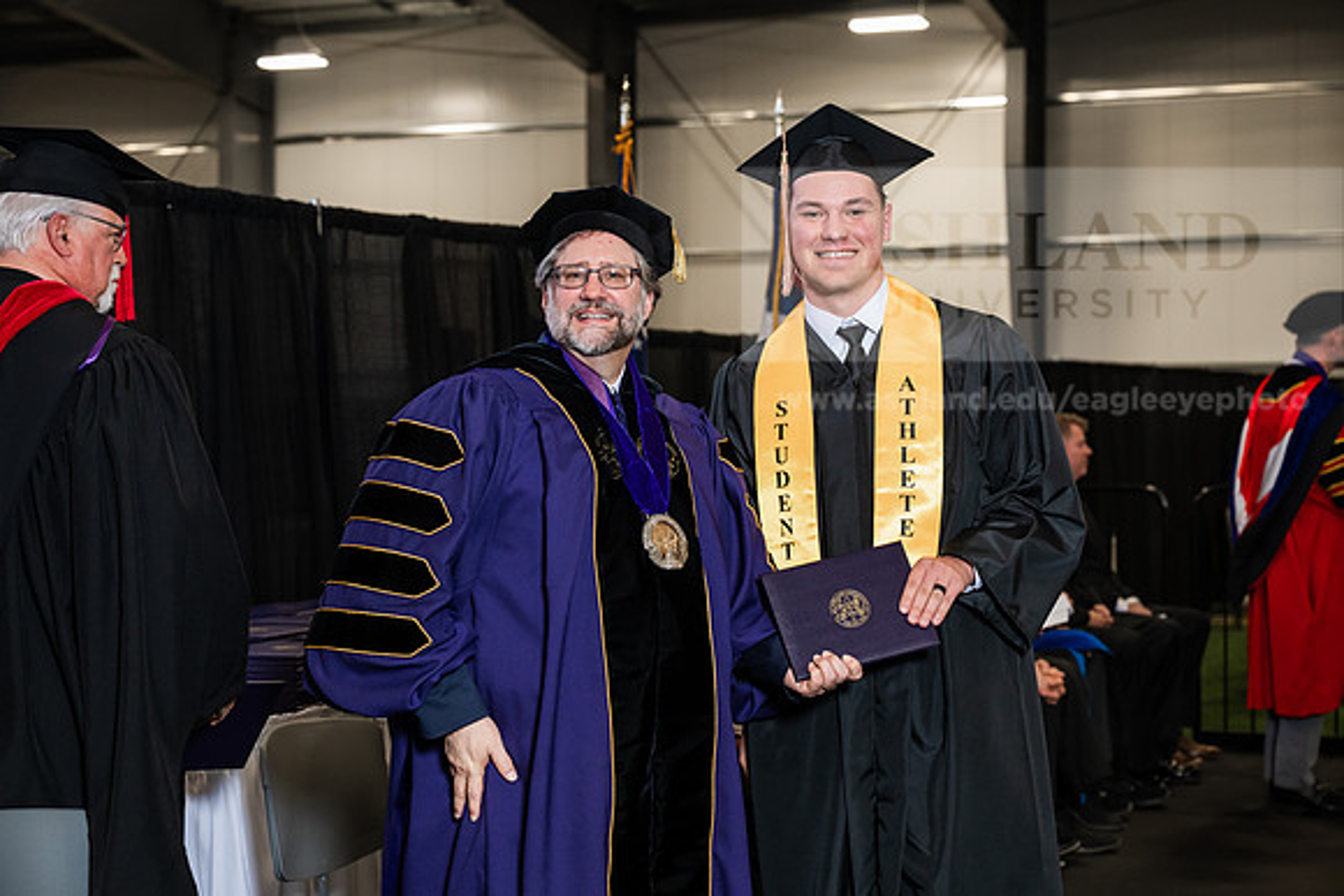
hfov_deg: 30.5
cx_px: 672
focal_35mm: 66
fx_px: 2464
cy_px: 448
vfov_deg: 20.6
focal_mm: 66
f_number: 4.5
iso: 1250
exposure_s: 1/200
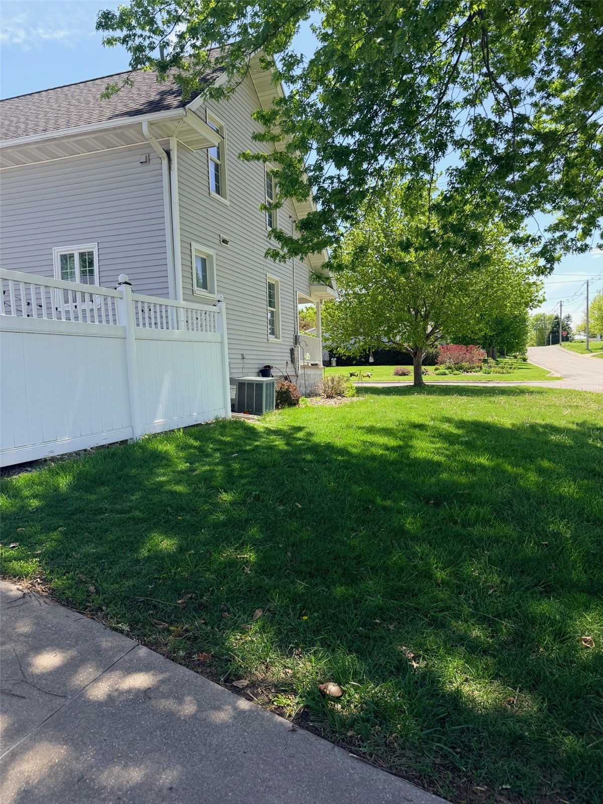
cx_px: 302
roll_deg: +1.7
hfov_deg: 56.8
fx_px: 557
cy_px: 402
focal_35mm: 24
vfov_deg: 71.6
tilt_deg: -4.0
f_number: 1.78
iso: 100
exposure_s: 1/3425
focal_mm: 6.76
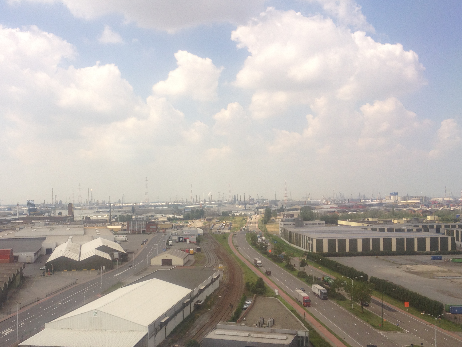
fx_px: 601
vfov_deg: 32.1
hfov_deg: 41.8
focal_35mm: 45
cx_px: 178
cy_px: 211
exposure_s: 1/606
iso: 64
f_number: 2.4
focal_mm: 4.28
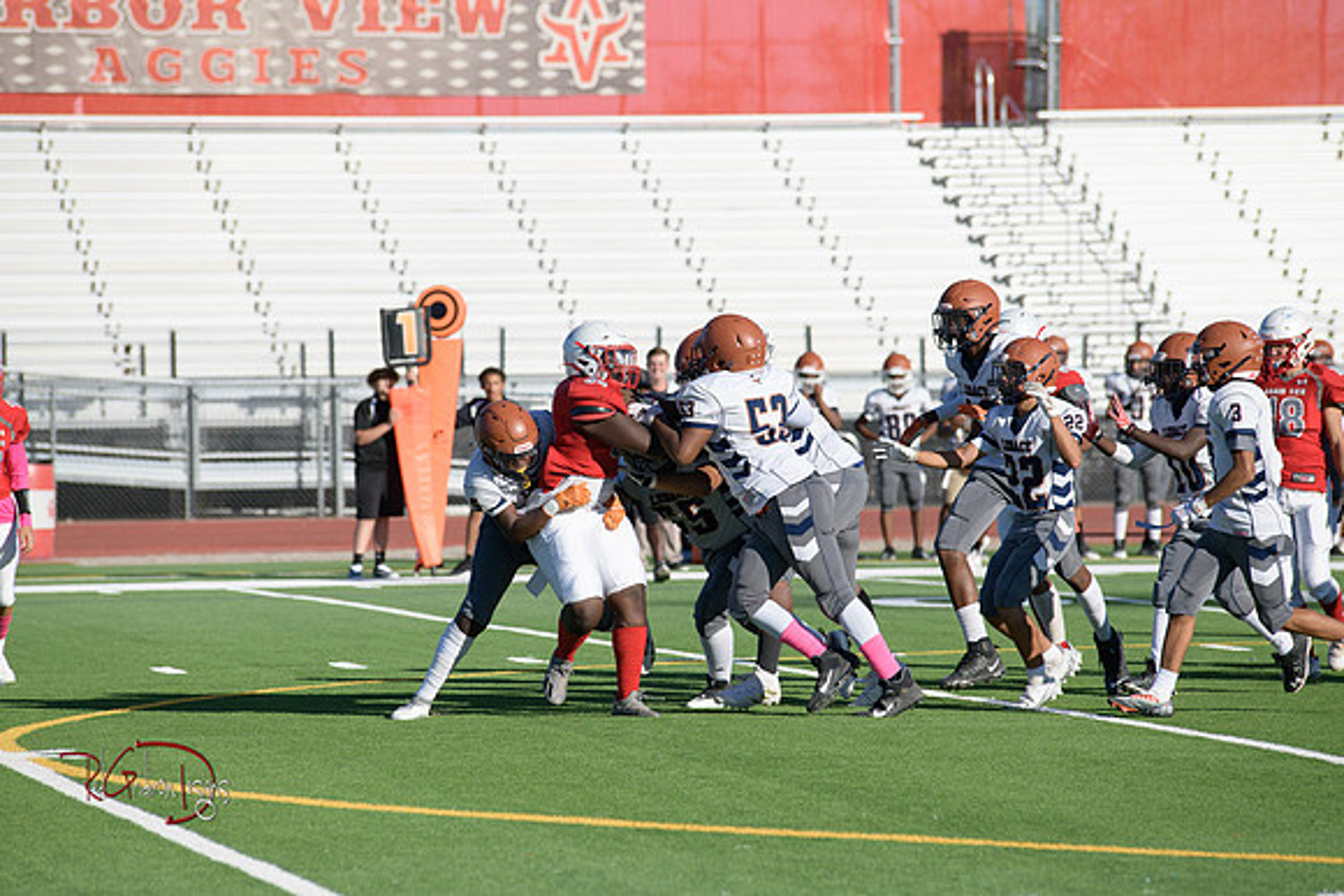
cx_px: 672
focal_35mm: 200
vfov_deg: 6.9
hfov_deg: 10.3
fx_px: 7468
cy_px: 448
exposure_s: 1/5000
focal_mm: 200
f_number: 5
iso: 500
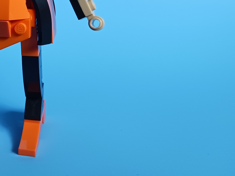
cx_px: -21
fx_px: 435
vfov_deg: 22.1
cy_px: 1
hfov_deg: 27.7
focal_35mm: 64
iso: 200
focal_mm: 4
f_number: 1.8
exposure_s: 1/60
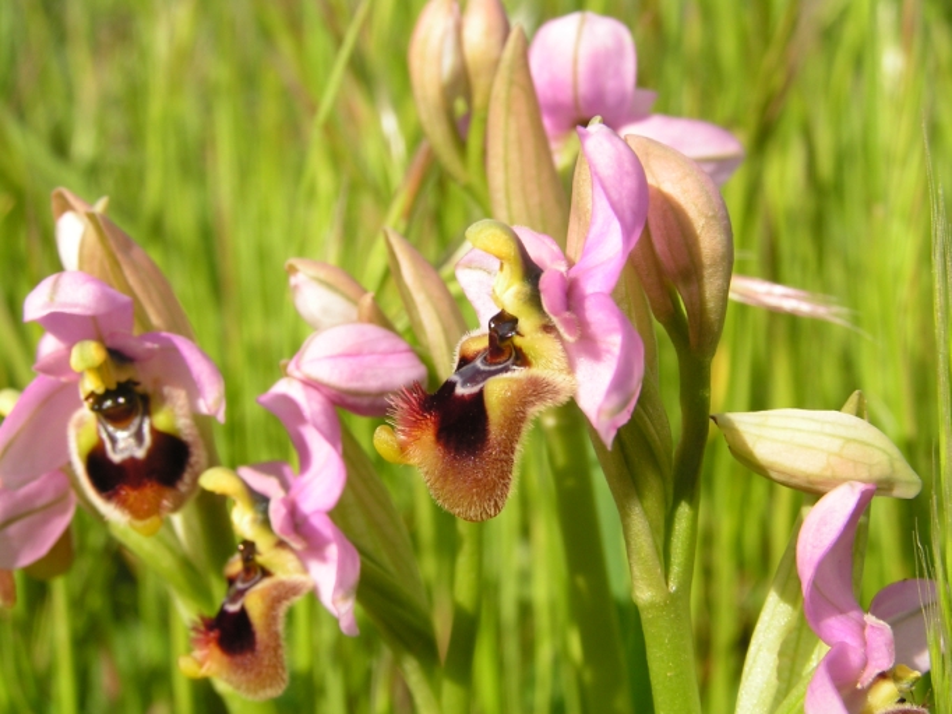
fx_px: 1842
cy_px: 357
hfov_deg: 29.0
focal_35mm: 67
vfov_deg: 21.9
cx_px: 476
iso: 50
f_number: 5.6
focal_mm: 11.1
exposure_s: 1/250
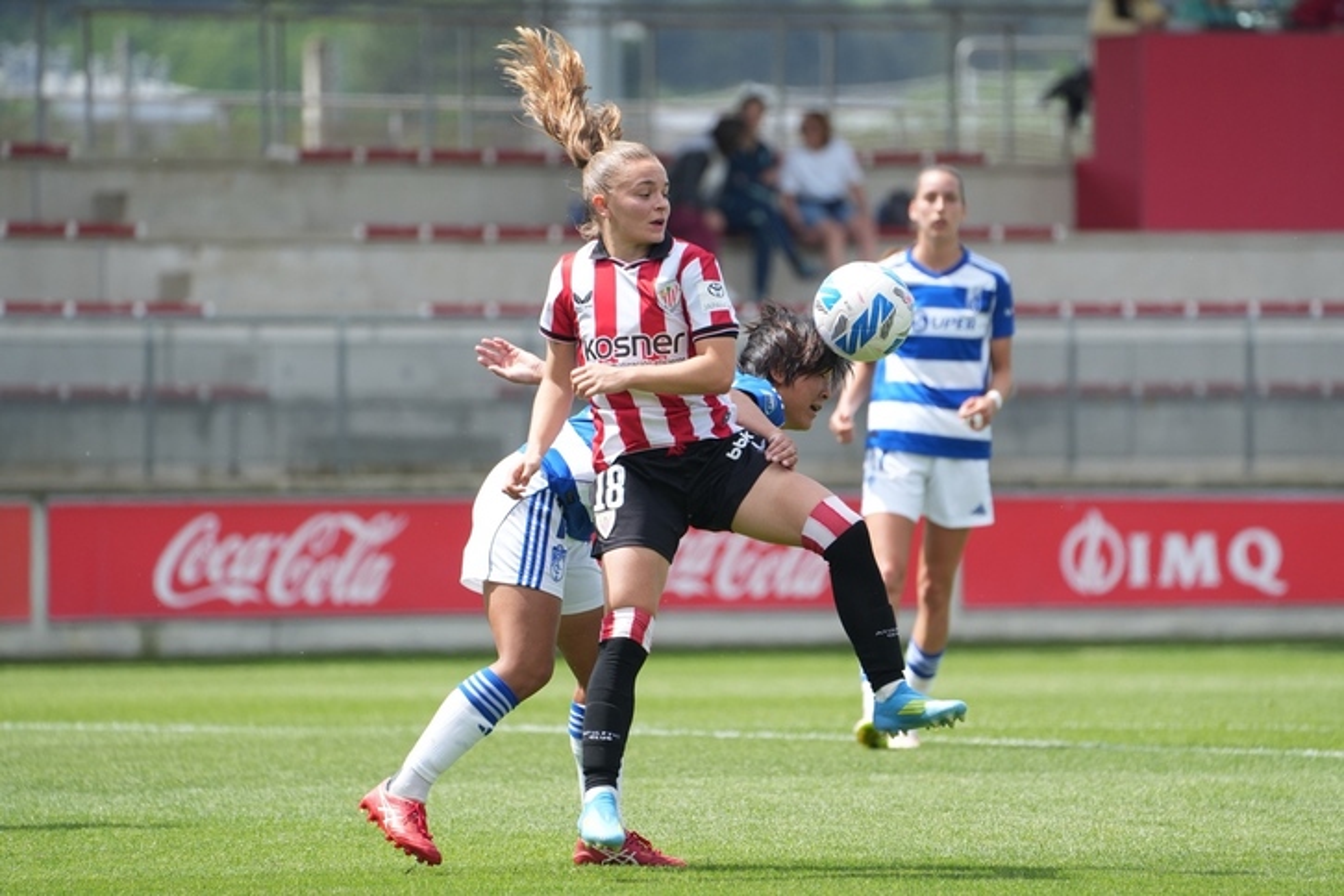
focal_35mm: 318
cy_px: 448
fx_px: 11871
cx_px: 672
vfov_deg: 4.3
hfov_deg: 6.5
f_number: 5.6
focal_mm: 318
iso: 640
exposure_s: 1/2000
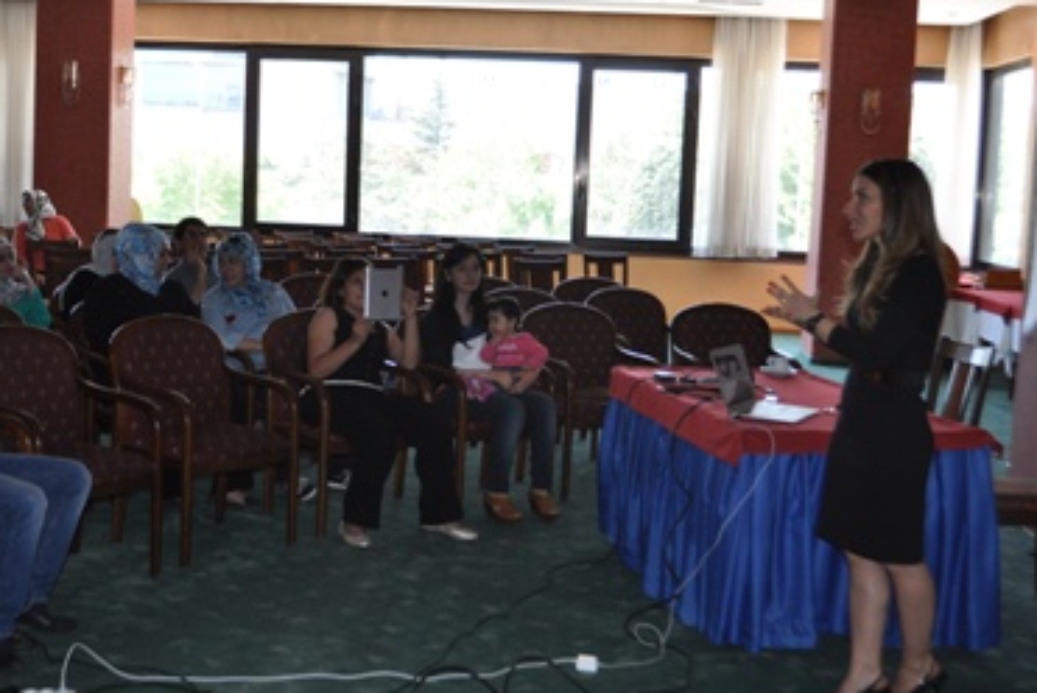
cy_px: 302
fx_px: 1355
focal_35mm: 47
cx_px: 430
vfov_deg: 28.7
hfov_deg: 41.7
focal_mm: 26
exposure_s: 1/125
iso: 640
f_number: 4.2
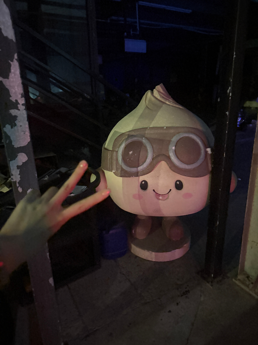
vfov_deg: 71.6
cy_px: 172
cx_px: 129
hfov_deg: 56.8
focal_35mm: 24
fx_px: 239
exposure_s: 1/15
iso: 12500
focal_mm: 6.76
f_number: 1.78
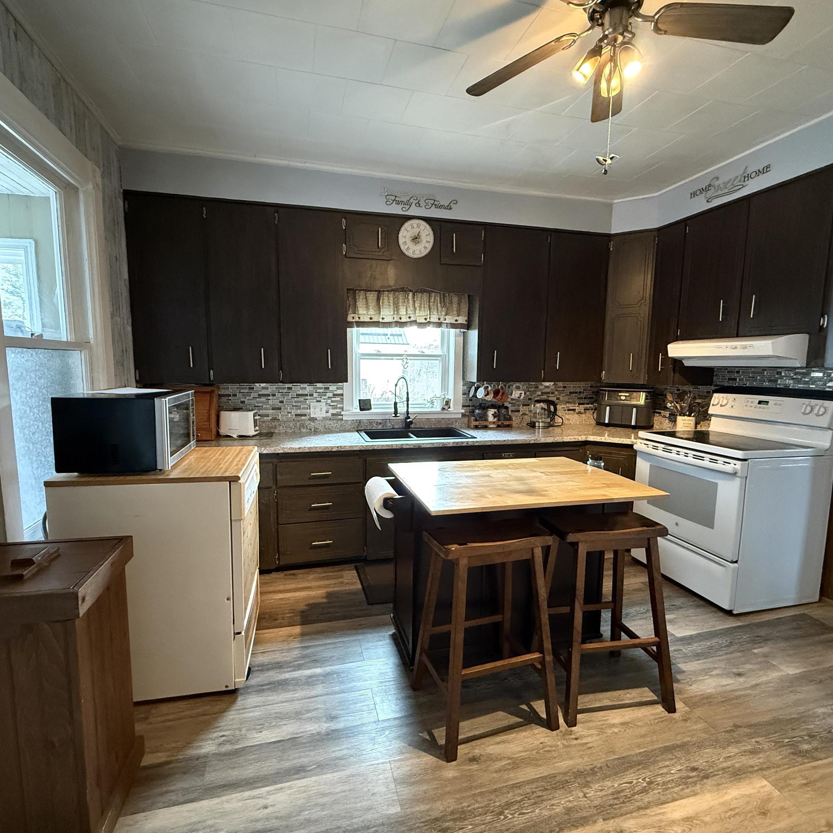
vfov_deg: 84.0
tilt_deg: -7.2
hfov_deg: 84.0
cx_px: 412
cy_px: 420
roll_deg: -0.7
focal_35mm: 17
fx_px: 463
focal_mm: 2.22
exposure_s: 1/60
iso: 1000
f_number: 2.2
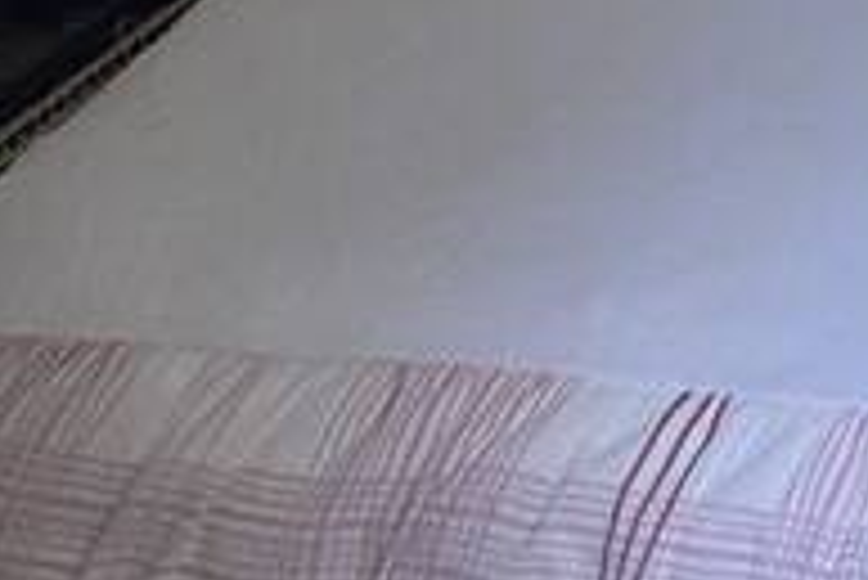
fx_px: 4874
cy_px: -1794
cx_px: 2797
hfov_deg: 8.3
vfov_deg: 5.8
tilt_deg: -6.3
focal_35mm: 202
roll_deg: -1.8
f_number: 1.8
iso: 125
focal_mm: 4.25
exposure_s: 1/63
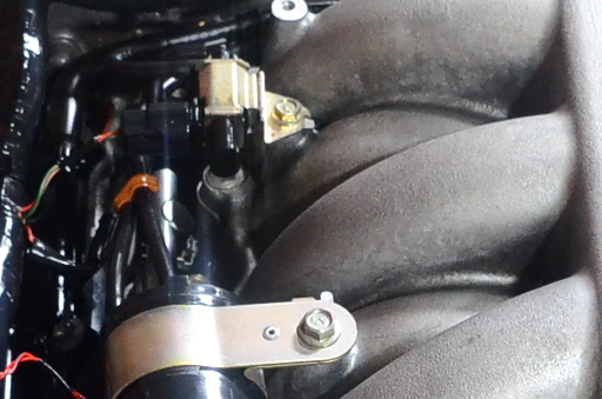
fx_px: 2169
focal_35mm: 130
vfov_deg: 10.3
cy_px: 533
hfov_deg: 15.8
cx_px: 290
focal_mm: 18
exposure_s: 1/50
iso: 2500
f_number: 3.5
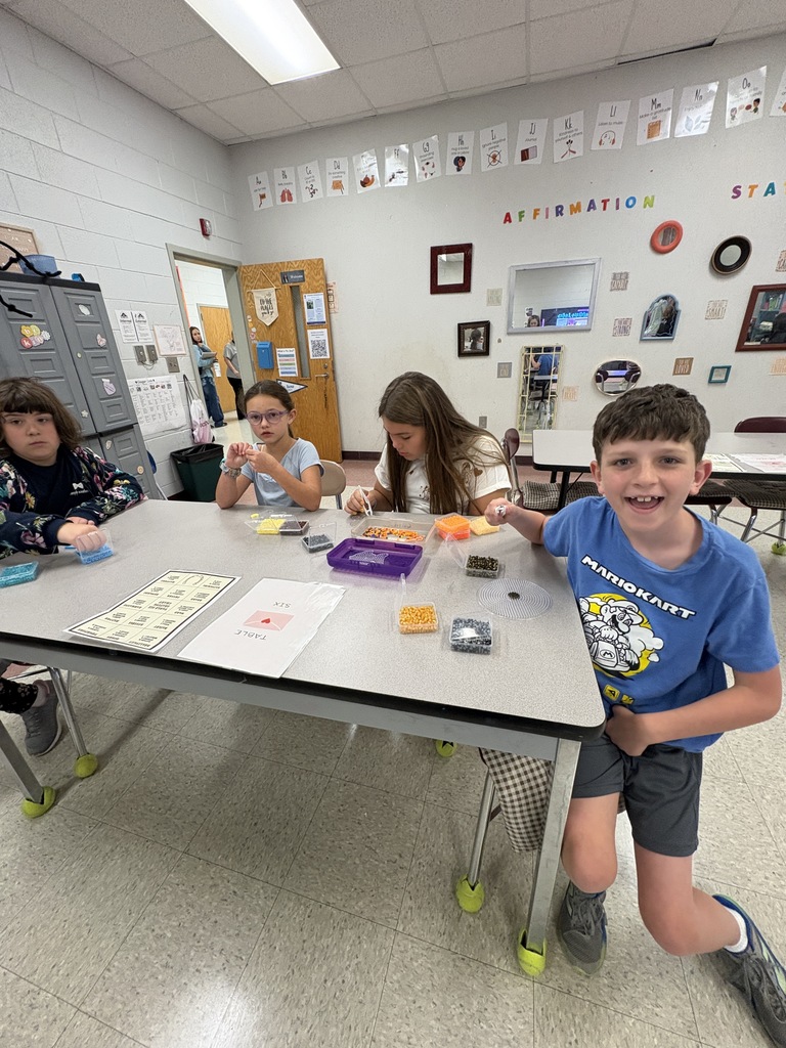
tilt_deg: -23.4
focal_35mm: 14
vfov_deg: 102.1
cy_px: 524
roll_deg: +3.3
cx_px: 393
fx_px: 424
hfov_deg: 85.7
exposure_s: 1/60
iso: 320
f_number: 2.2
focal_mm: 2.22
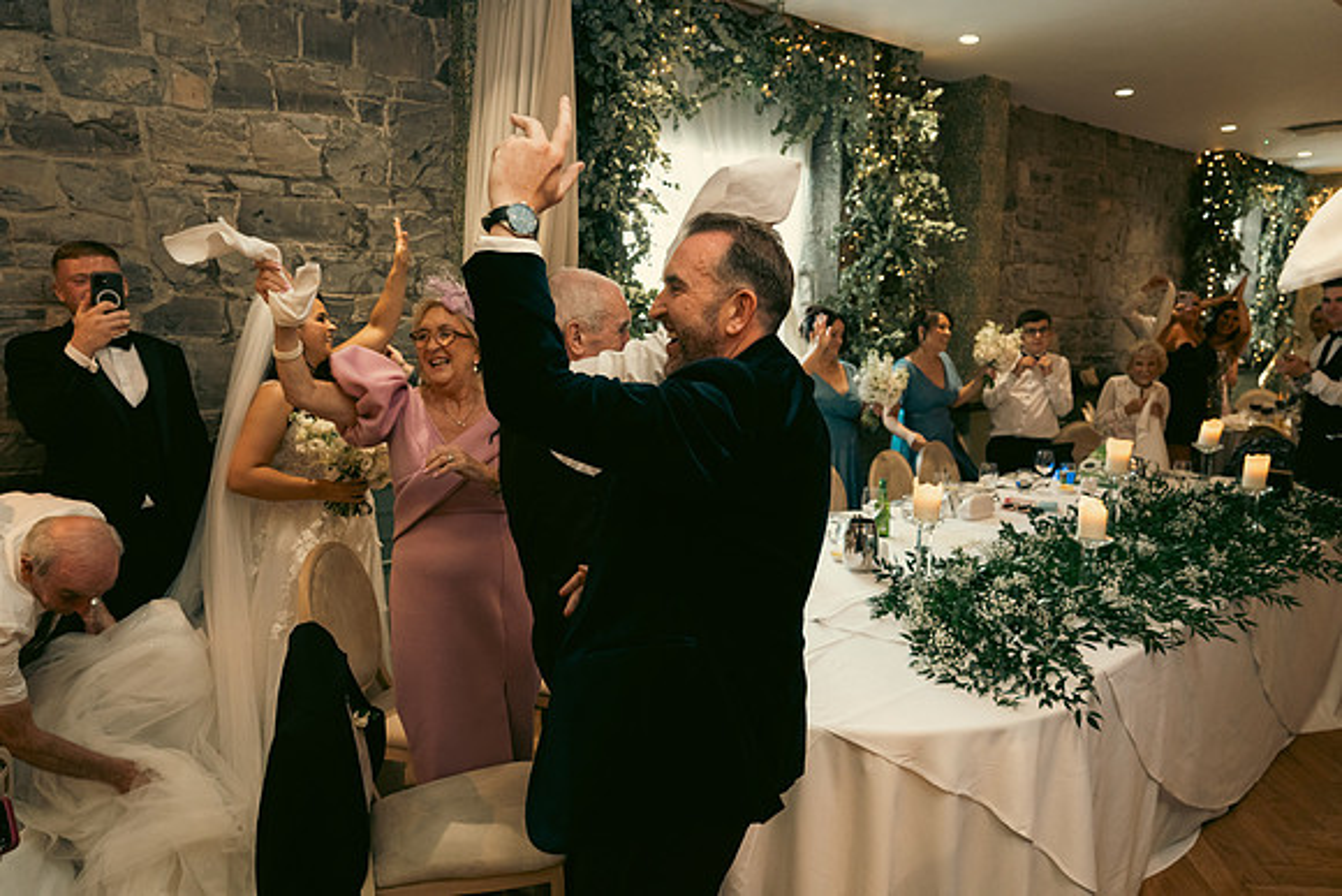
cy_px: 448
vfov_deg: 53.2
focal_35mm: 24
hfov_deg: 73.7
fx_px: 895
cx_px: 671
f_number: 3.5
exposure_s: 1/160
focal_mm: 24
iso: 2500
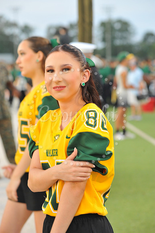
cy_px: 116
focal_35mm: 120
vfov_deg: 17.1
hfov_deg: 11.4
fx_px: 776
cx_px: 78
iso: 1000
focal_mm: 120
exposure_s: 1/100
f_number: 6.3
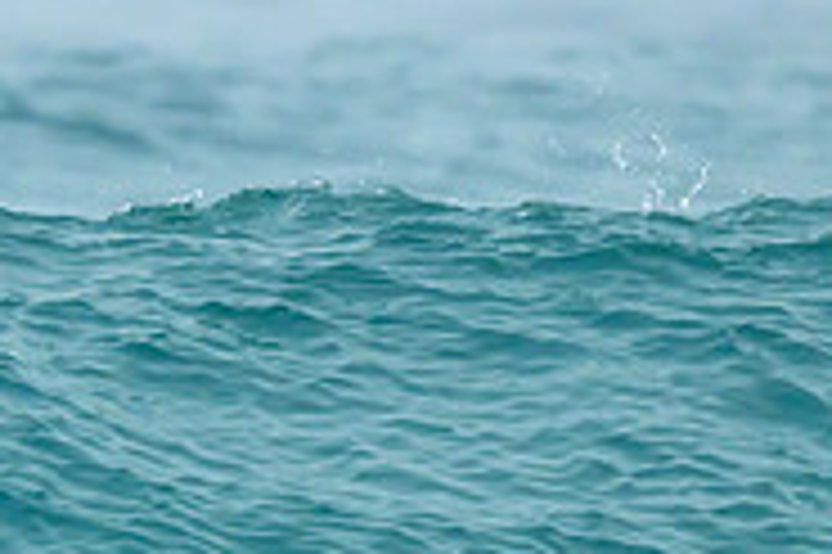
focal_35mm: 3456
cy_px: 428
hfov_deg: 0.6
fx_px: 79799
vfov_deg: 0.4
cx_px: -334
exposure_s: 1/2500
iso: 1800
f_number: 6.3
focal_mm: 800
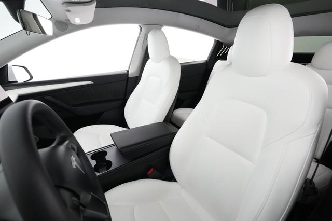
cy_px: 110
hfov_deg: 93.3
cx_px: 166
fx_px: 157
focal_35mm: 17
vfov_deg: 70.4
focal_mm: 17
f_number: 7.1
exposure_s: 1/25
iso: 8000
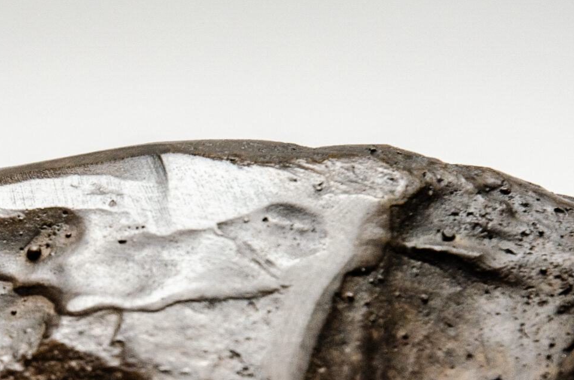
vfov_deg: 6.2
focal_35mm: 220
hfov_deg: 9.3
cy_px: 448
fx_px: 3506
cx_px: -83
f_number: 8
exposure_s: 1/125
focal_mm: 55
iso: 200
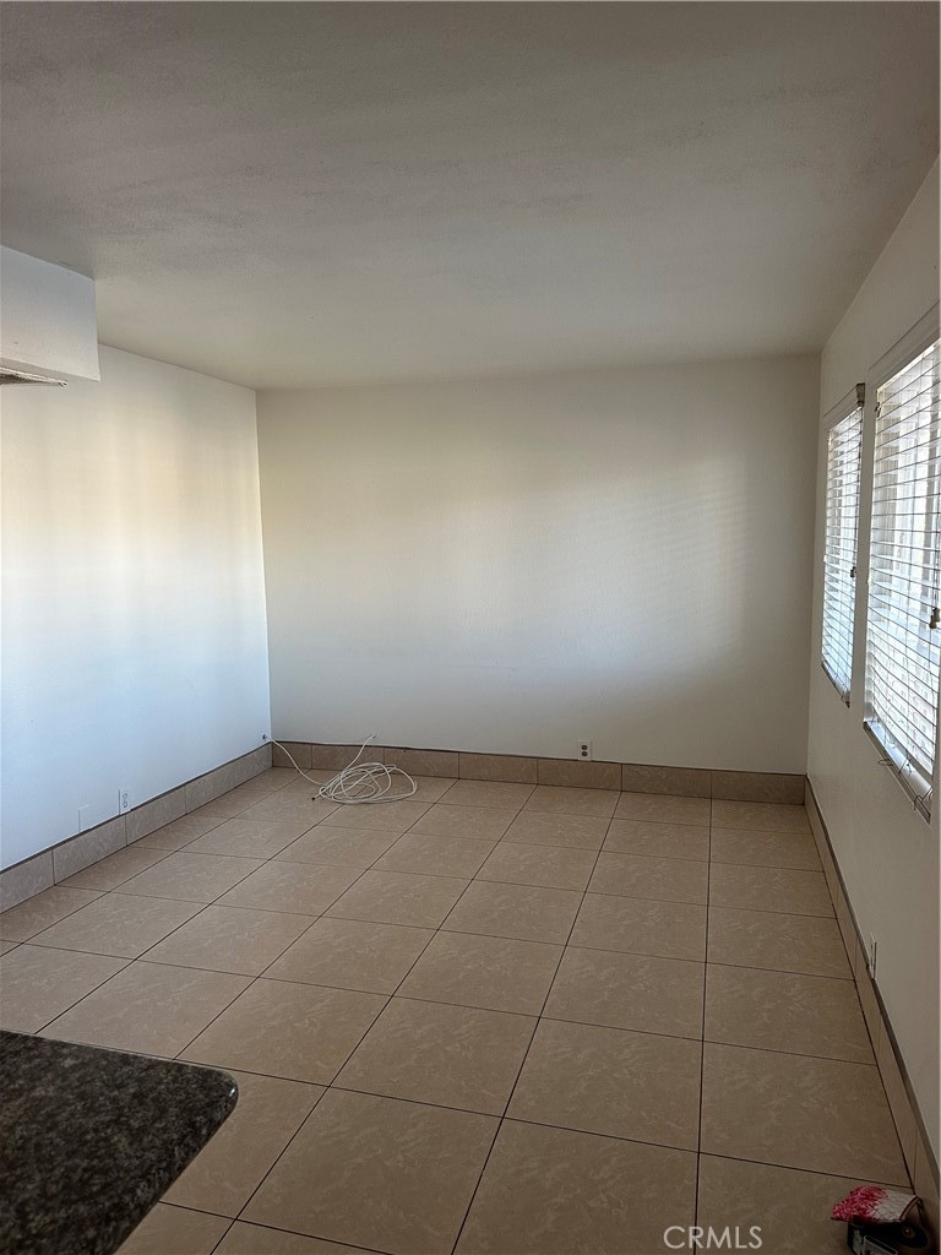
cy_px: 628
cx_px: 470
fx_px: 870
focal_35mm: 24
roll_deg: +0.3
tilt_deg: -6.7
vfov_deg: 71.6
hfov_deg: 56.8
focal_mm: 6.86
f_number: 1.78
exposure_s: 1/80
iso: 250
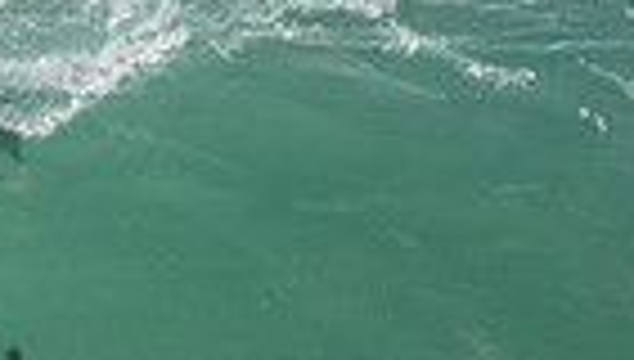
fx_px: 57884
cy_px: 326
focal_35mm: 3436
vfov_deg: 0.4
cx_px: -454
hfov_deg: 0.6
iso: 2000
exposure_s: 1/2000
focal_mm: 800
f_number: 11
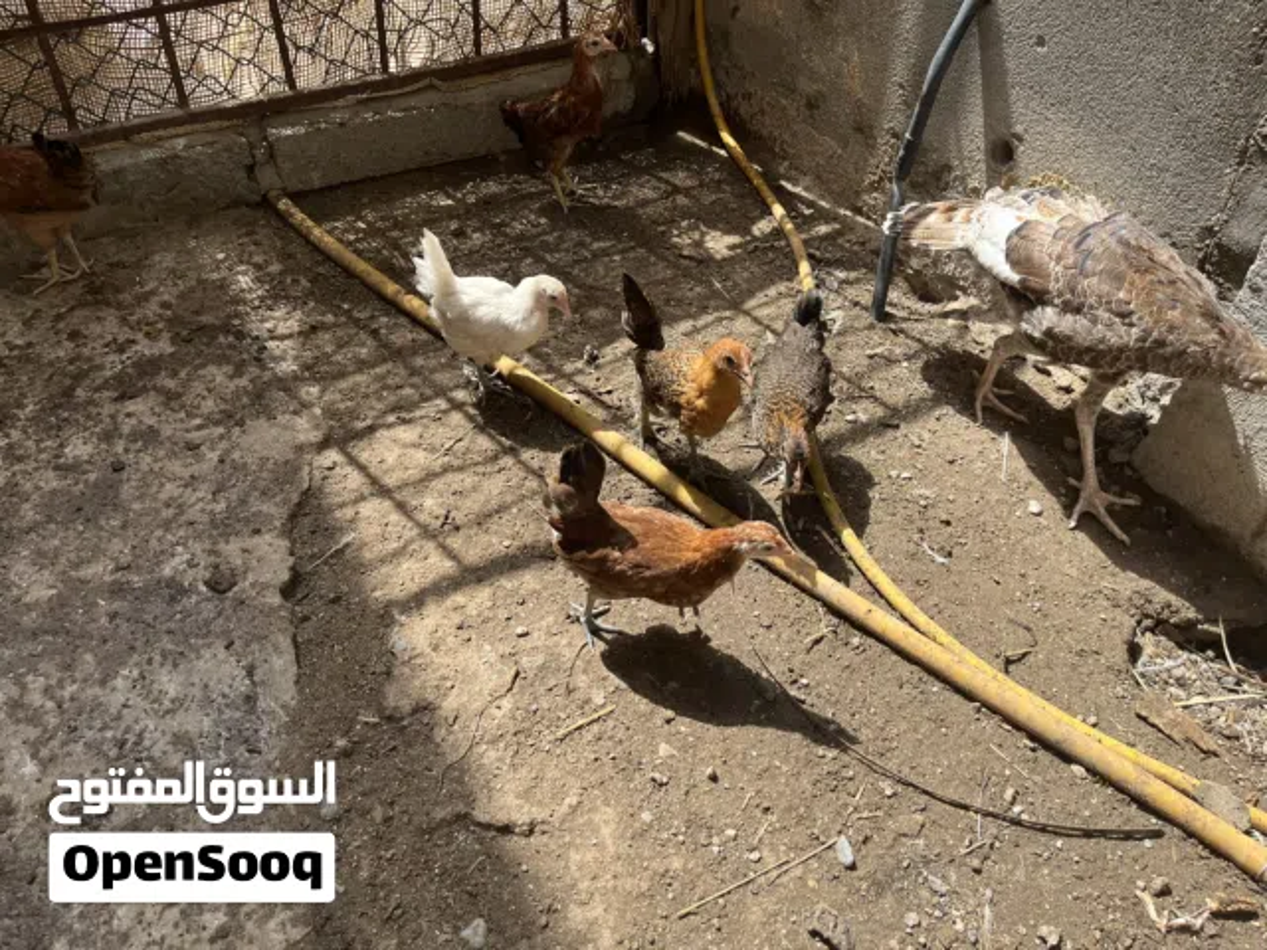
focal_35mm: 26
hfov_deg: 67.3
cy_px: 475
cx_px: 634
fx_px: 952
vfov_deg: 53.1
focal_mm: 5.1
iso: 50
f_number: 1.6
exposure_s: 1/871
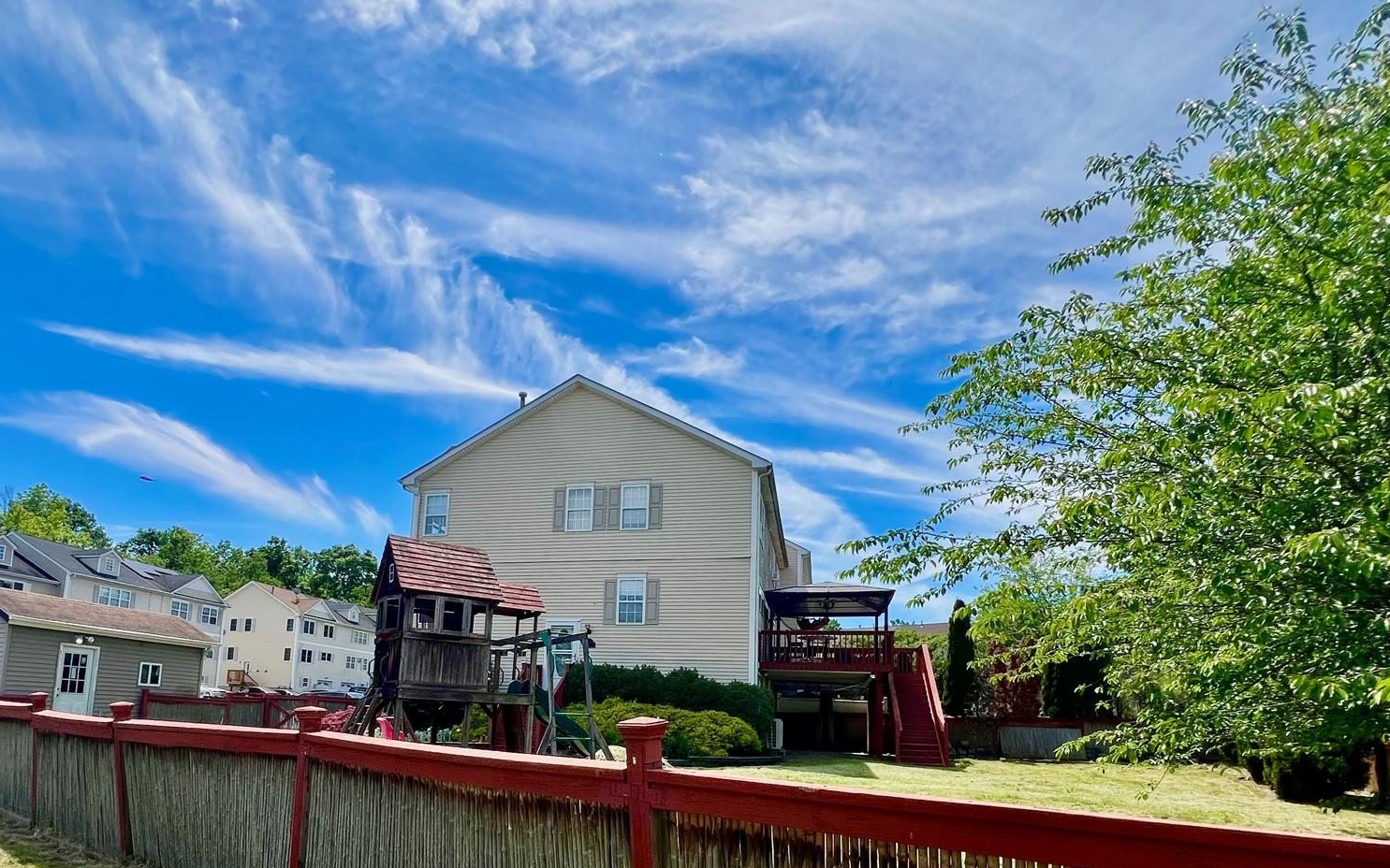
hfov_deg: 87.7
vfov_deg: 59.6
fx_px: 720
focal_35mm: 19
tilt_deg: +6.6
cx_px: 626
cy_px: 626
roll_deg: -1.9
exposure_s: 1/1597
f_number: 1.8
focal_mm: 1.57
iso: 32
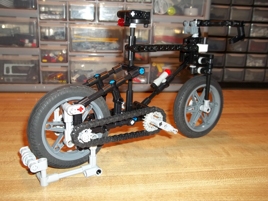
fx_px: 255
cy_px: 100
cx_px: 134
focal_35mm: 33
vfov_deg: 42.9
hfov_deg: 55.4
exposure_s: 1/30
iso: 64
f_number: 3.3
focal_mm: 5.9
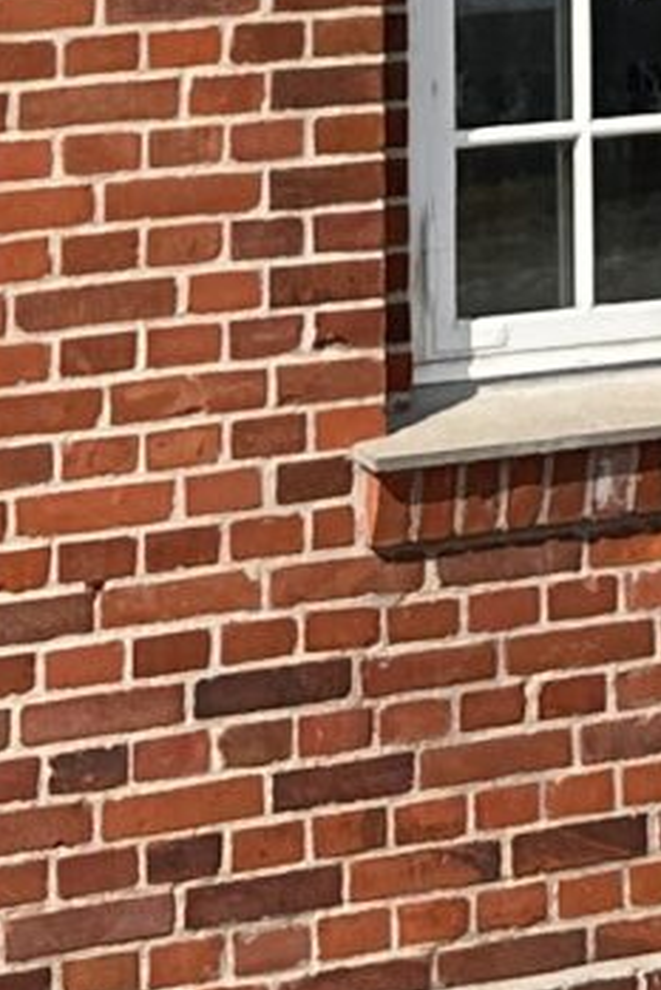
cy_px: -1265
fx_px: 5035
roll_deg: +4.6
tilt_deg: +11.2
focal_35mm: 183
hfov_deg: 7.2
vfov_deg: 10.0
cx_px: 1331
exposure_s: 1/4545
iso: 80
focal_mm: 6.86
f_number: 1.78
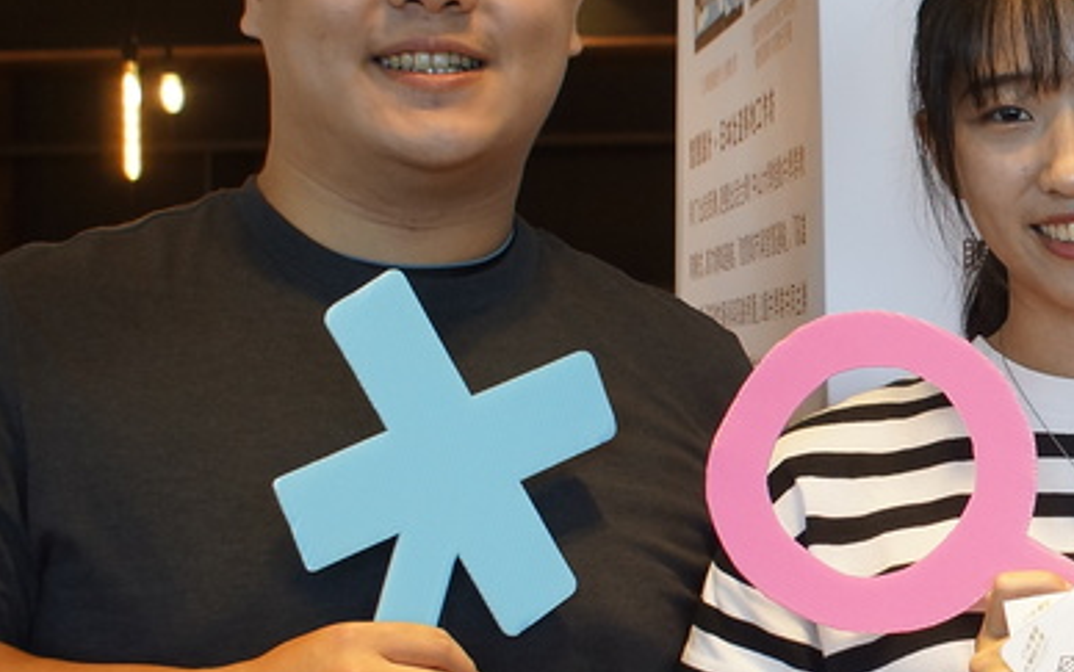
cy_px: 426
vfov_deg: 12.6
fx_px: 3046
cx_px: 1437
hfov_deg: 18.5
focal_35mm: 104
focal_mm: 22
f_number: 4
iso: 400
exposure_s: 1/60
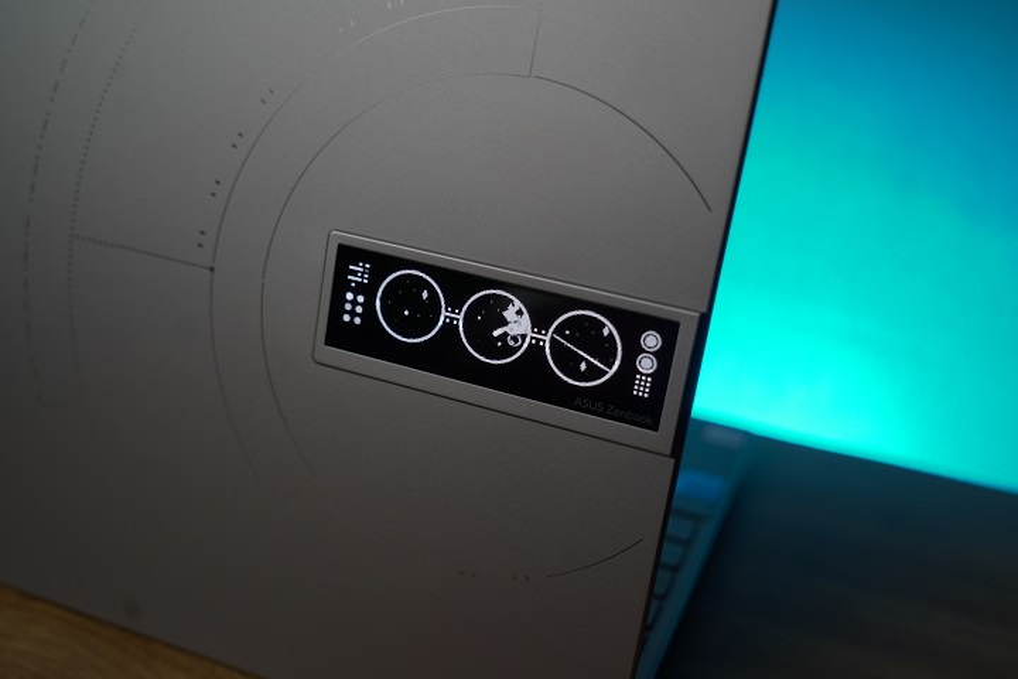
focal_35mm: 39
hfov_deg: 49.6
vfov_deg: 34.2
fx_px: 1103
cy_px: 340
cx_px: 509
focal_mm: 39
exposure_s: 1/100
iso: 640
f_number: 4
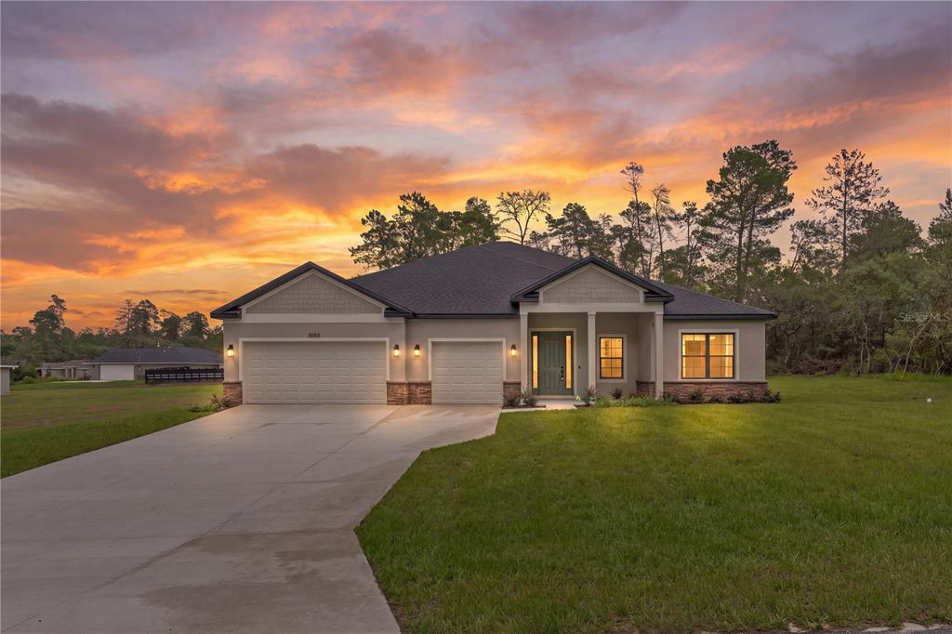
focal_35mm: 21
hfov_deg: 81.2
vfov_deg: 59.5
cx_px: 476
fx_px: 555
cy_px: 317
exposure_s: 1/1600
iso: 320
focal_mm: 14
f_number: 8
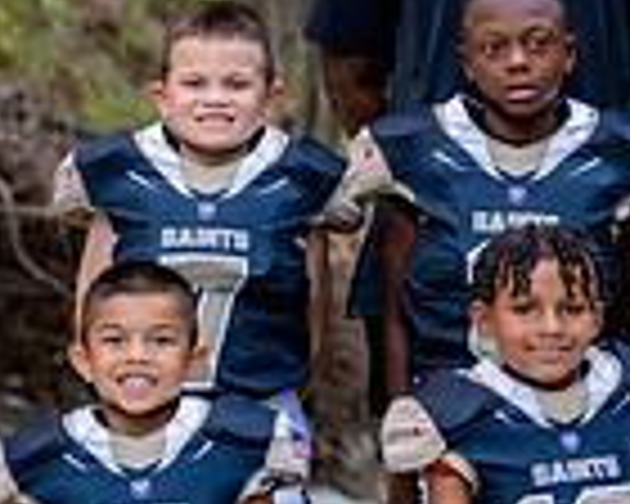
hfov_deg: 8.5
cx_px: 920
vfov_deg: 6.9
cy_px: 221
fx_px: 4177
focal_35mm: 224
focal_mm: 50
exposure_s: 1/500
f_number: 2
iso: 1600
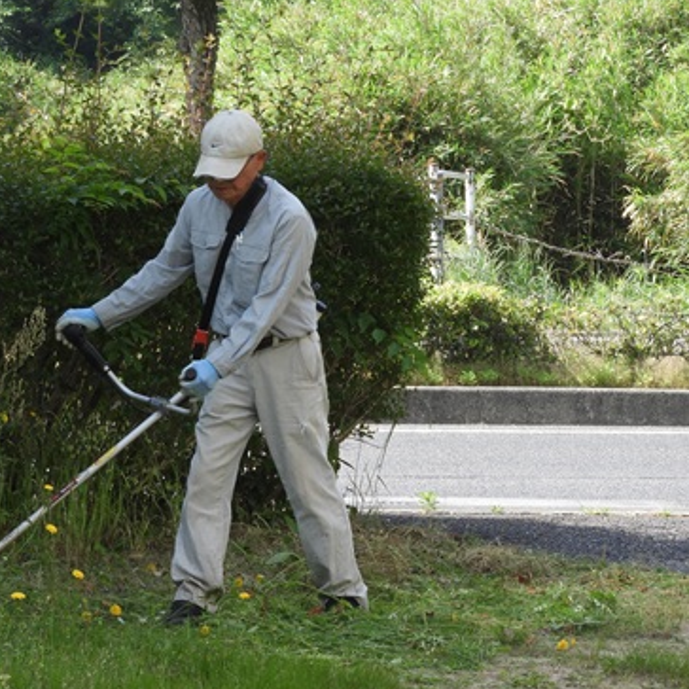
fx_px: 7003
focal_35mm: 311
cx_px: 307
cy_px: 416
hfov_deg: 5.6
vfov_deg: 5.6
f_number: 5.3
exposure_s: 1/125
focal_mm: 35.8
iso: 100
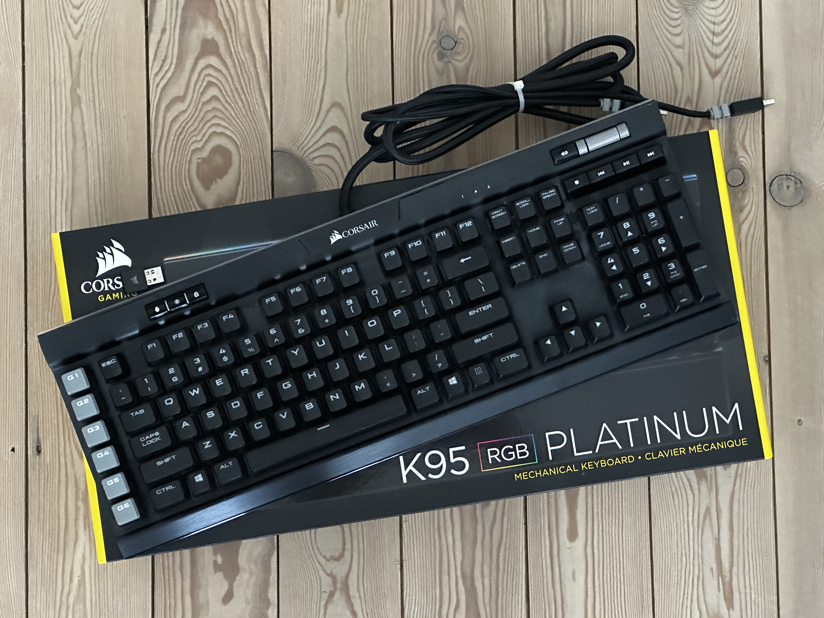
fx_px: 1833
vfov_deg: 19.1
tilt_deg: -87.0
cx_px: 412
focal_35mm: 77
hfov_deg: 25.3
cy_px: 309
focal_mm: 9
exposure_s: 1/28
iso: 1600
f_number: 2.8
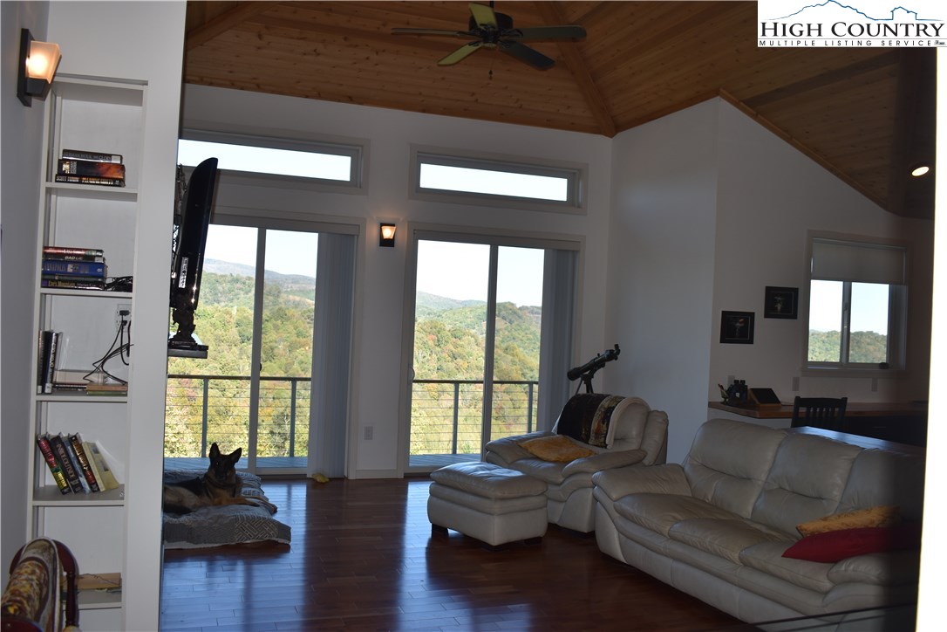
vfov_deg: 41.7
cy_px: 316
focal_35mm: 32
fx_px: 829
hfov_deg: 59.5
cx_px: 474
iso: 140
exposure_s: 1/200
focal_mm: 21
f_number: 5
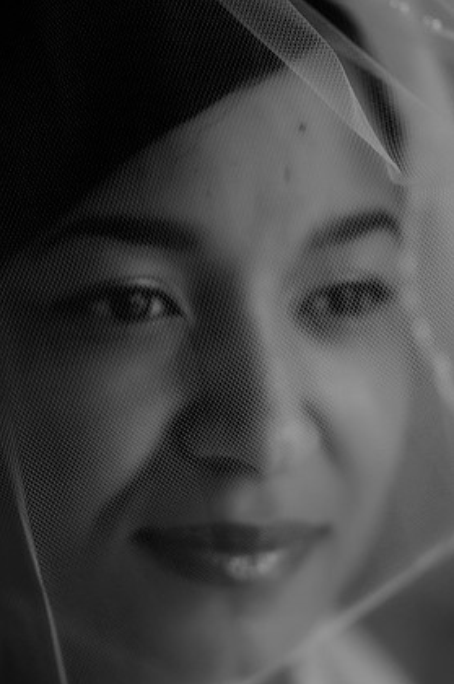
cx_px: 212
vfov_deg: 15.0
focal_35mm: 137
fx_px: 2589
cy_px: 362
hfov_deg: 10.0
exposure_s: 1/200
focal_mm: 85
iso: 400
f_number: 1.4
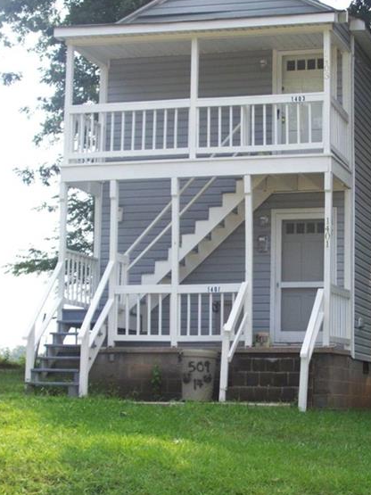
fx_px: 1287
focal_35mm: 90
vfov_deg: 21.8
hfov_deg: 16.4
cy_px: 250
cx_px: 248
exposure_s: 1/357
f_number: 3.6
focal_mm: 10.8
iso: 80
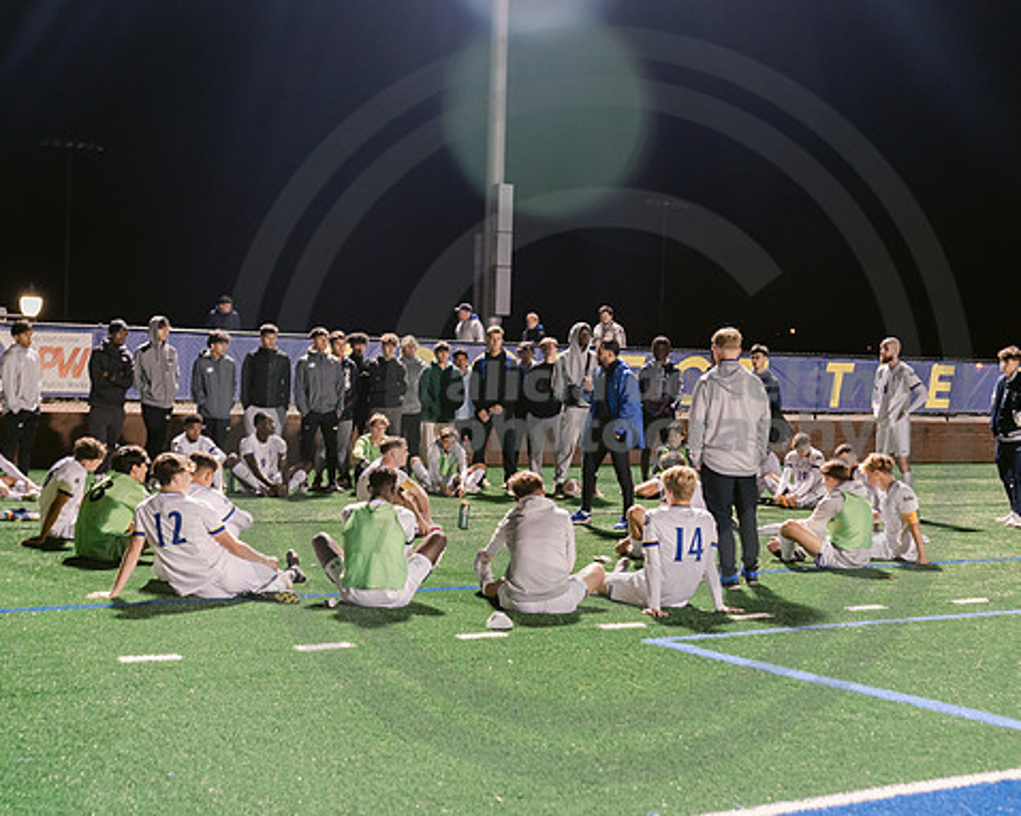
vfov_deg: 26.7
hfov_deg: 33.0
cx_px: 596
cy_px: 405
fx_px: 1722
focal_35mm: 57
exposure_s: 1/100
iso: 2500
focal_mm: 50
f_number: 4
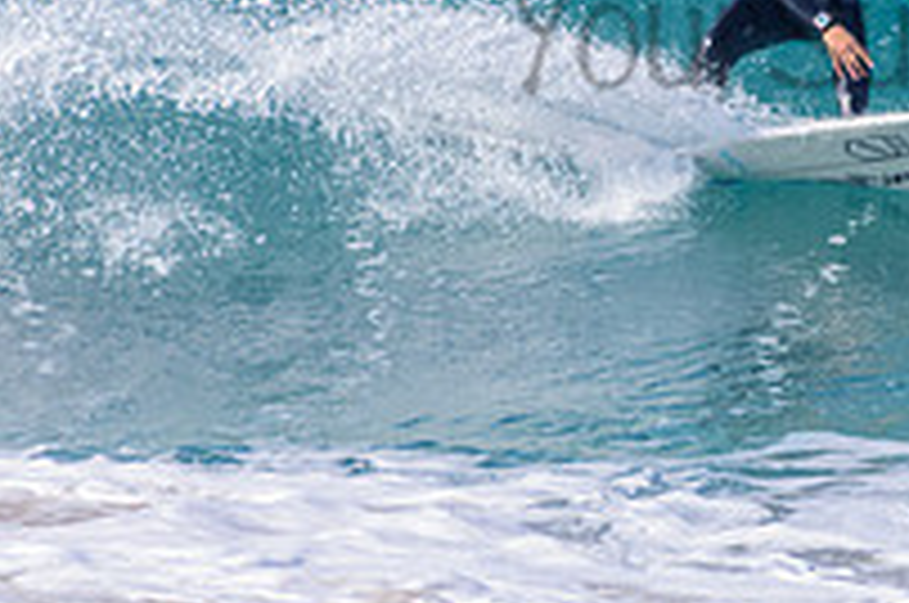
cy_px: -16
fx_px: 54402
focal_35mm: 2158
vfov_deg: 0.6
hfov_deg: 1.0
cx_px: 968
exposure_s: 1/2000
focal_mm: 500
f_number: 5.6
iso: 400
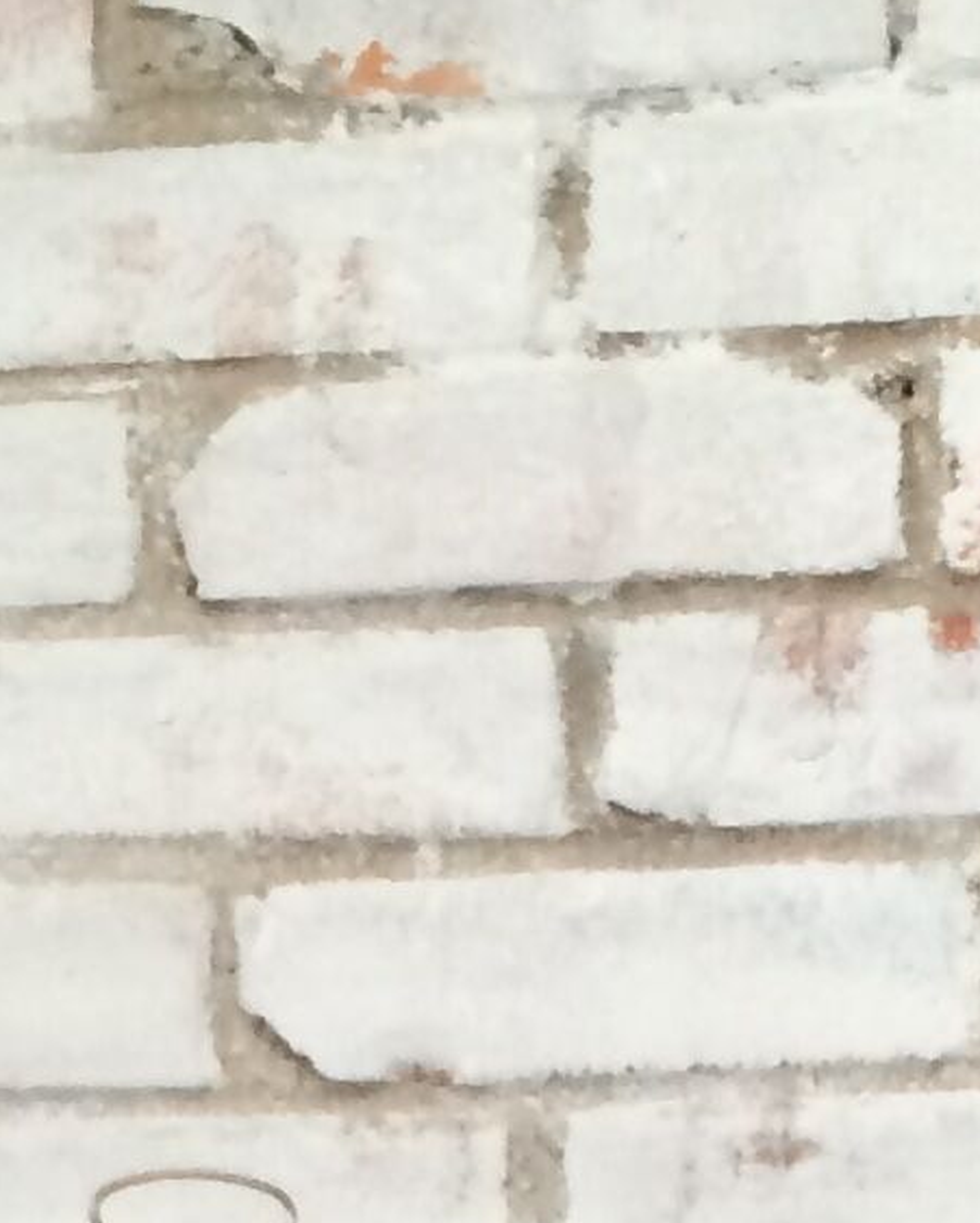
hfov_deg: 9.4
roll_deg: -0.4
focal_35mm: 164
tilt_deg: -8.4
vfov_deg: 10.7
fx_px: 5941
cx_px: 530
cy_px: 2459
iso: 100
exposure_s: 1/30
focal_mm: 4.15
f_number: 2.2
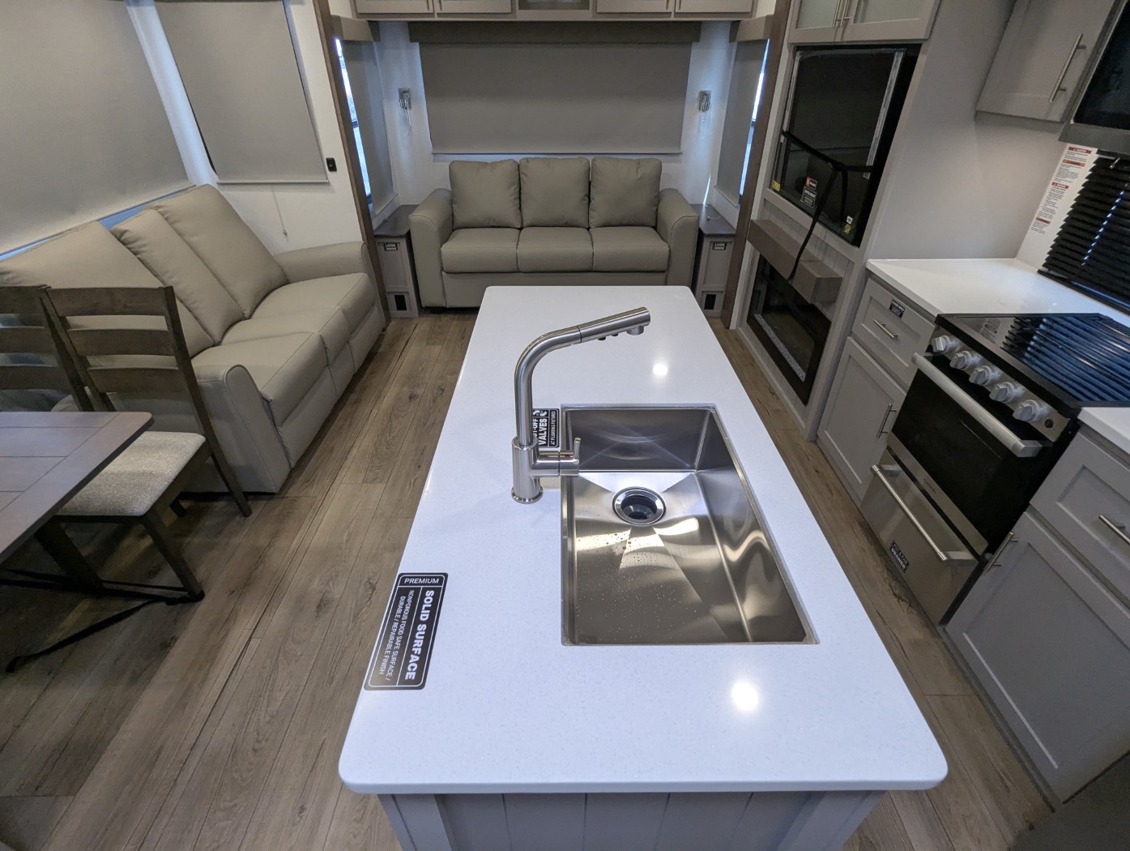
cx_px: 565
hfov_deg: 94.4
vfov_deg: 78.2
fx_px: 523
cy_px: 426
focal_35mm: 16
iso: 228
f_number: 2.2
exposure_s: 1/137
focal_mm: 2.35
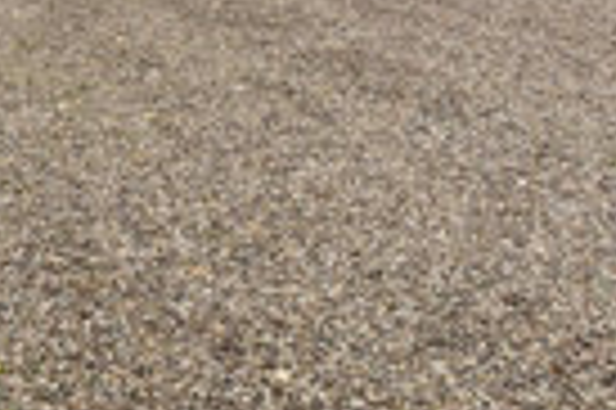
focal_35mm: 114
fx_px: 1947
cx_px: -243
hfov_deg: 16.7
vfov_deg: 11.4
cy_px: -228
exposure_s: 1/400
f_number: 6.3
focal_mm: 13
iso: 320
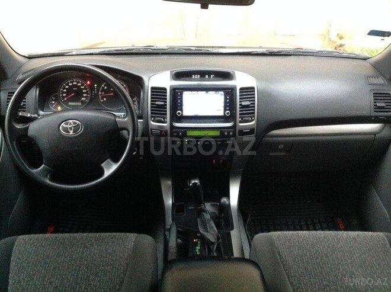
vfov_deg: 40.6
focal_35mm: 35
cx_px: 196
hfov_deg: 52.7
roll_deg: -2.5
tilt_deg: -27.0
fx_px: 395
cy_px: 146
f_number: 2.4
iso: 640
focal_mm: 4.28
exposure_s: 1/15
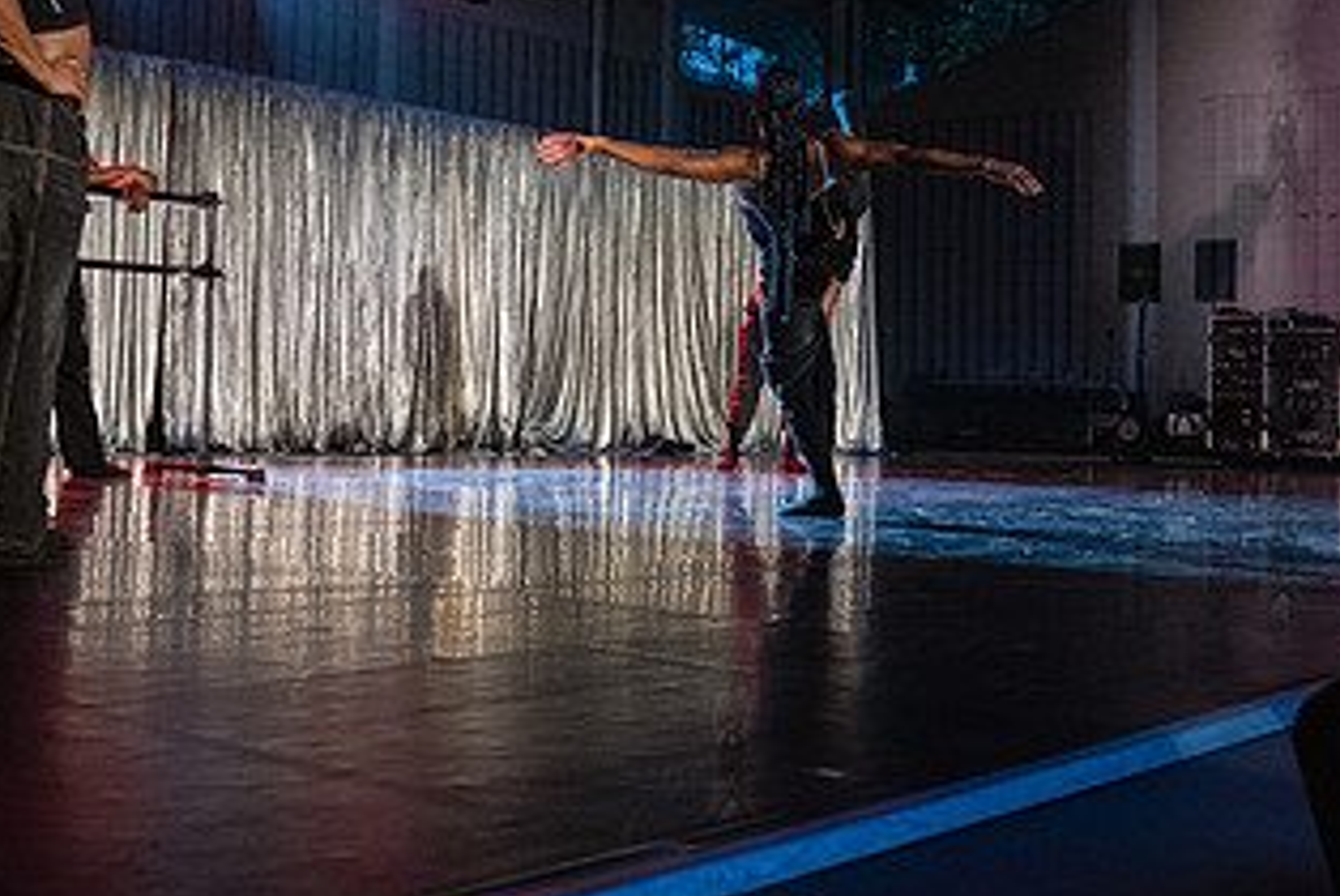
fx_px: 1788
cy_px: 331
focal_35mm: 48
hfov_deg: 41.0
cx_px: 730
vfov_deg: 28.0
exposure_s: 1/320
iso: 6400
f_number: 3.5
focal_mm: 26
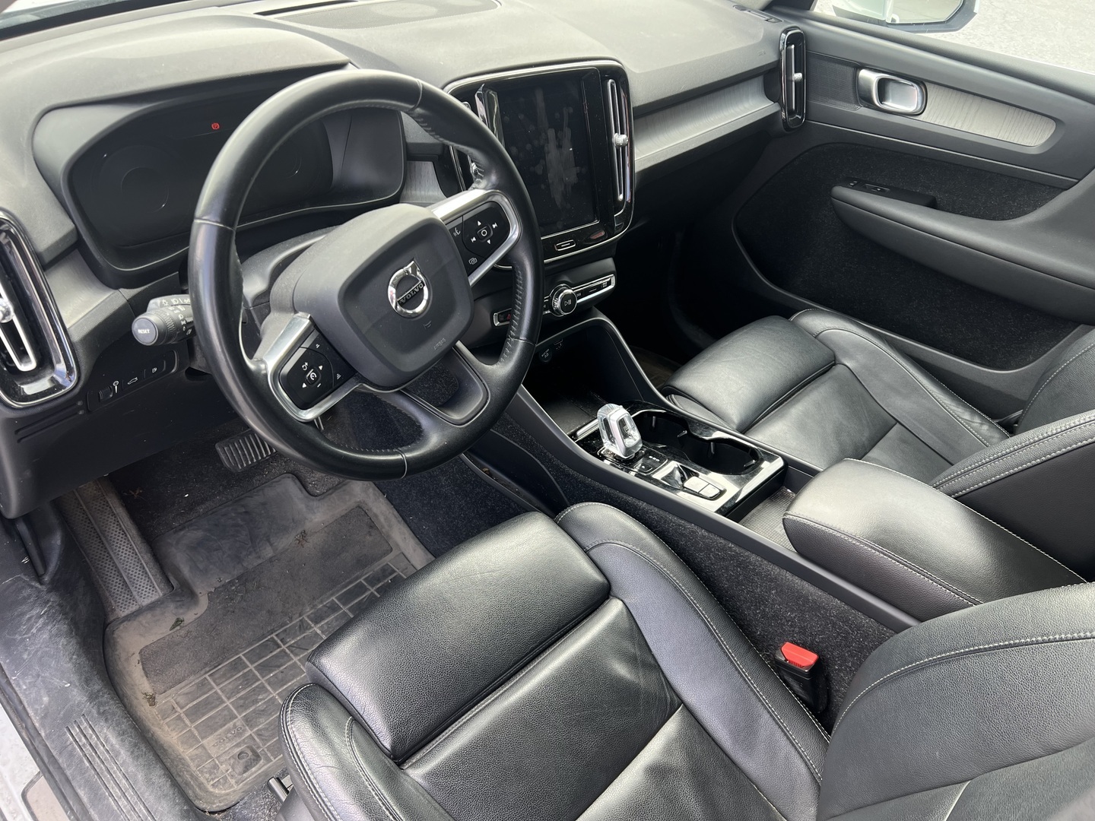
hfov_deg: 67.3
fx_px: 822
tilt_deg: -38.4
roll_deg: -8.2
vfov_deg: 53.1
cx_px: 548
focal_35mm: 26
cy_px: 410
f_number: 1.5
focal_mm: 5.7
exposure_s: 1/138
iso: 50
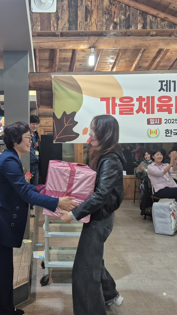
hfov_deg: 34.1
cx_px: 48
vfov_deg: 58.0
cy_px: 159
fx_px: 284
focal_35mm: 34
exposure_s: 1/120
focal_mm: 5.4
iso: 500
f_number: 1.8
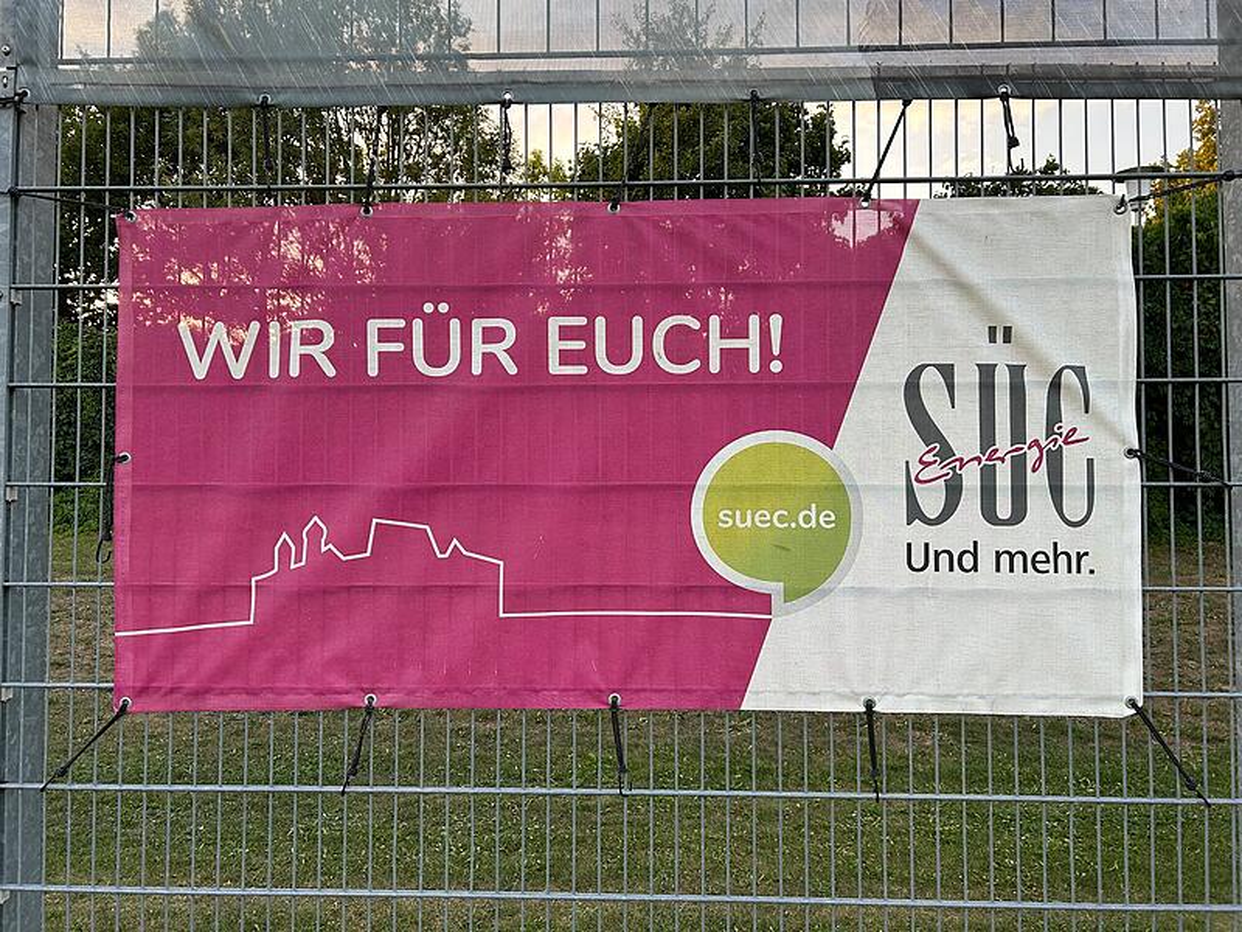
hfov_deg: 67.3
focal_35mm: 26
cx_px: 621
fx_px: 933
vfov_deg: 53.1
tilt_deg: +2.3
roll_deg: -0.4
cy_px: 466
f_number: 1.5
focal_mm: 5.7
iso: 50
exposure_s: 1/175
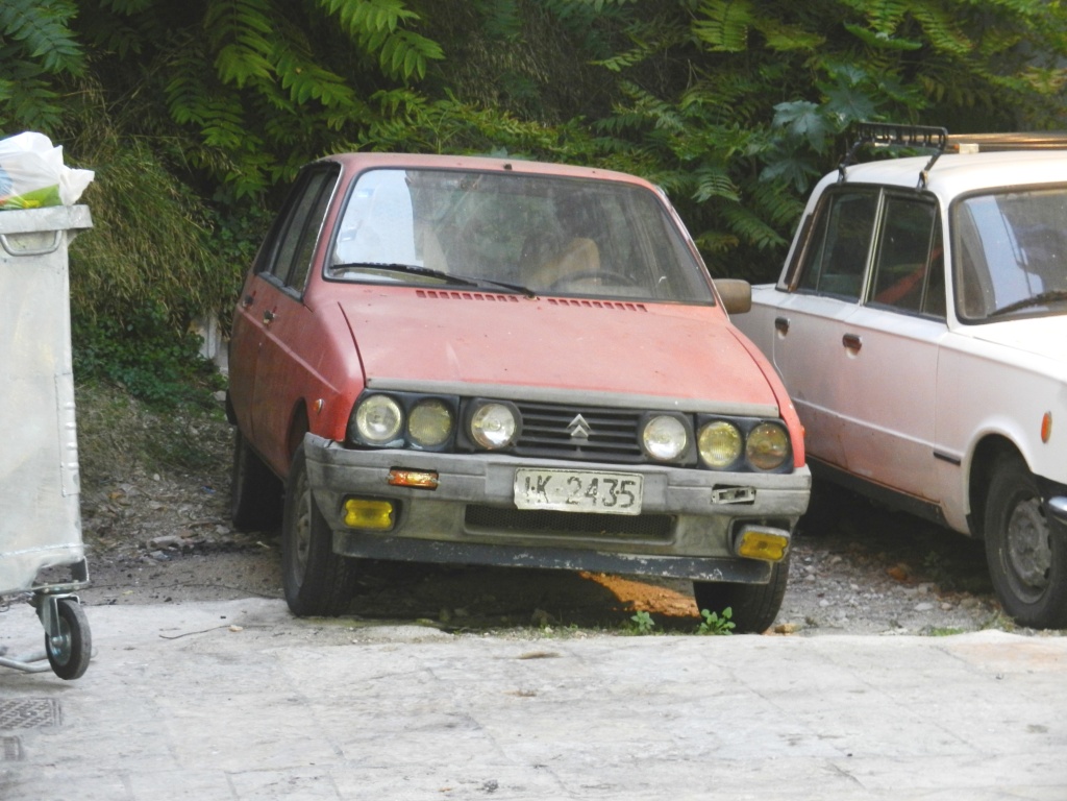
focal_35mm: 106
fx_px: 3267
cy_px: 400
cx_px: 534
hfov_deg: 18.5
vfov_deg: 14.0
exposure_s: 1/5
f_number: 5
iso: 400
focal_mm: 19.1
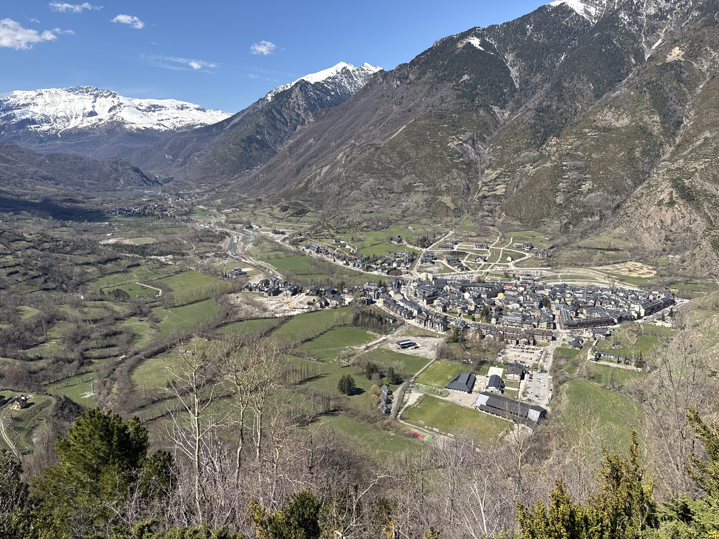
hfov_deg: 71.6
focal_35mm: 24
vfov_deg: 56.8
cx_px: 360
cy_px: 270
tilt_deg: -13.7
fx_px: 498
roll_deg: +0.3
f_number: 1.78
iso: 80
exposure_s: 1/4167
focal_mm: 6.76
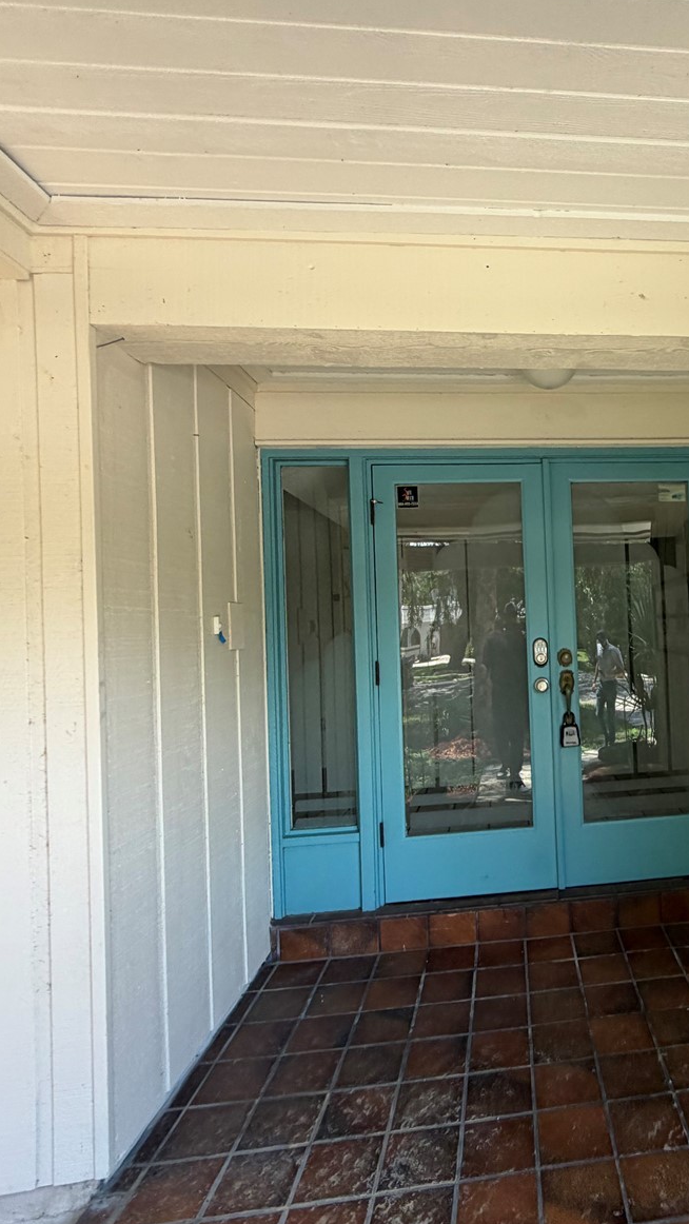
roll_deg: +4.4
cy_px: 603
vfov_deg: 83.8
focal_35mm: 21
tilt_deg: +3.2
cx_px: 603
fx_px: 682
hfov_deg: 48.7
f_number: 2.2
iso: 80
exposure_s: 1/121
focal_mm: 2.22
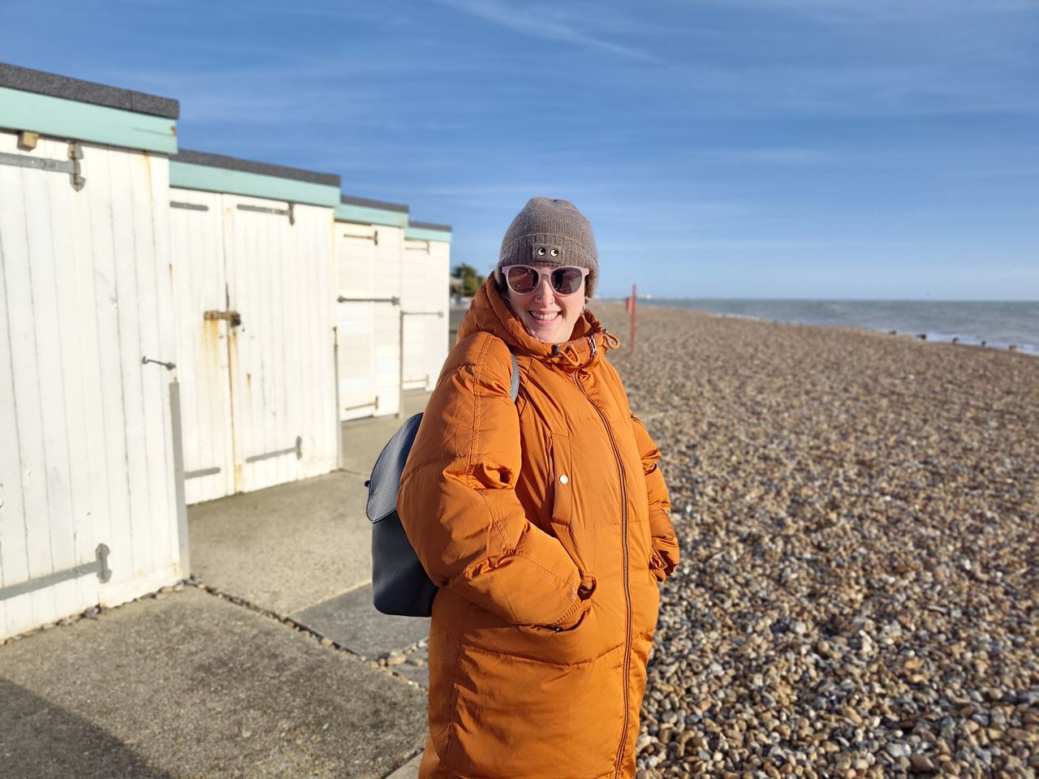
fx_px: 690
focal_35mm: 23
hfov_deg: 73.9
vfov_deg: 58.9
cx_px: 520
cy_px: 390
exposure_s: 1/1012
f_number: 1.7
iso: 50
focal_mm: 6.07
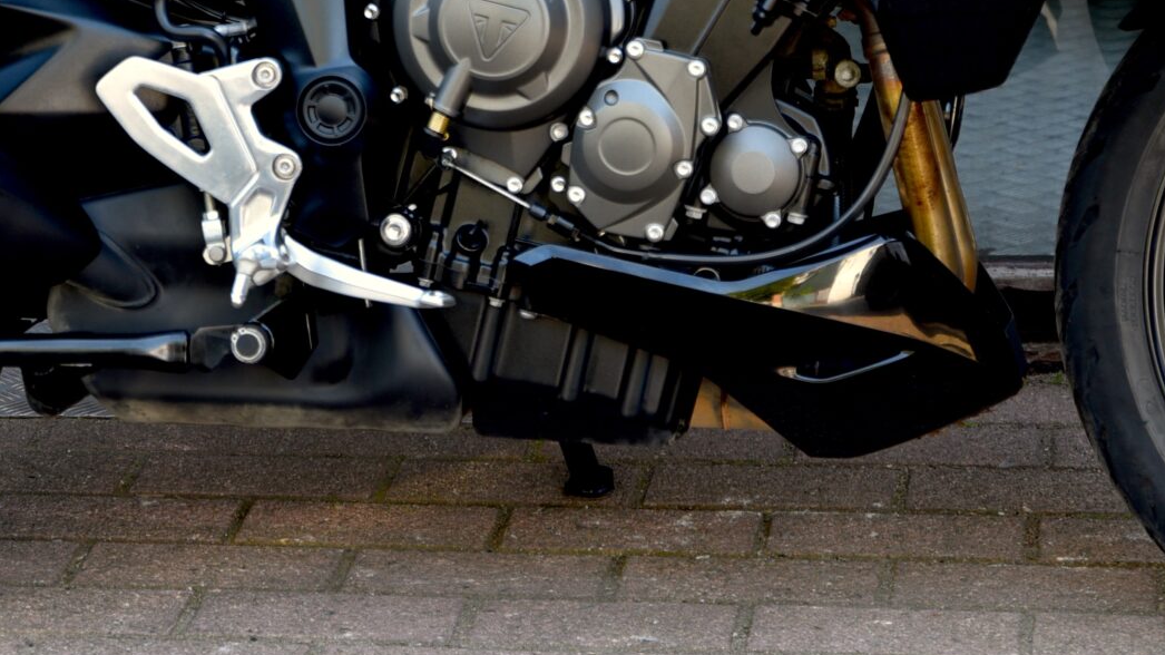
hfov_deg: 13.5
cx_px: 516
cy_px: -214
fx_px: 4911
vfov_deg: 7.5
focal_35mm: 159
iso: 100
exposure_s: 1/60
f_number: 3.2
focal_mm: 62
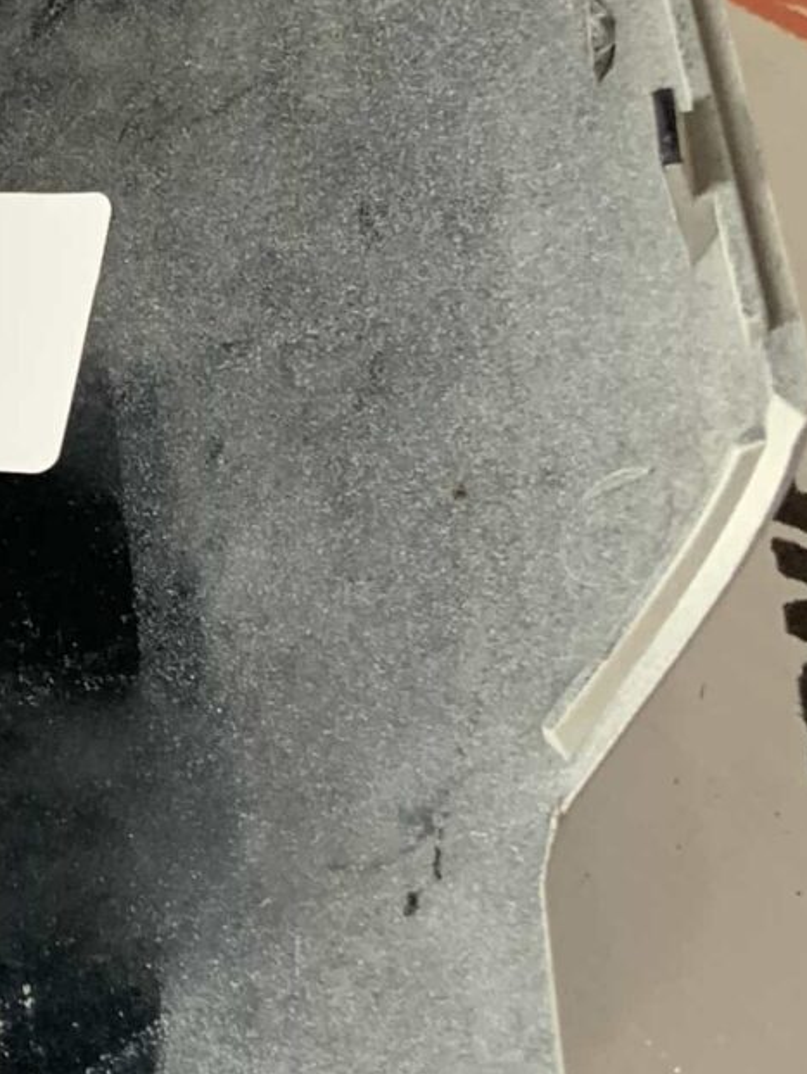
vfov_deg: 18.3
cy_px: 373
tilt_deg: -63.8
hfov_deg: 13.1
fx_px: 3324
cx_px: -403
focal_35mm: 107
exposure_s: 1/60
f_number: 1.8
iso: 125
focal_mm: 4.25
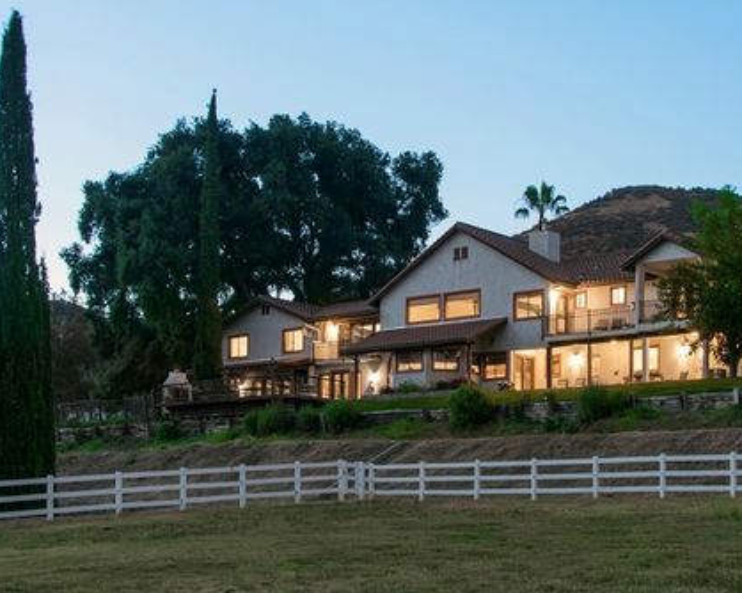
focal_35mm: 69
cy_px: 278
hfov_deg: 27.5
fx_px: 1515
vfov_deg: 22.1
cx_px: 421
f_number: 8
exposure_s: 4
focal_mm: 48
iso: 200
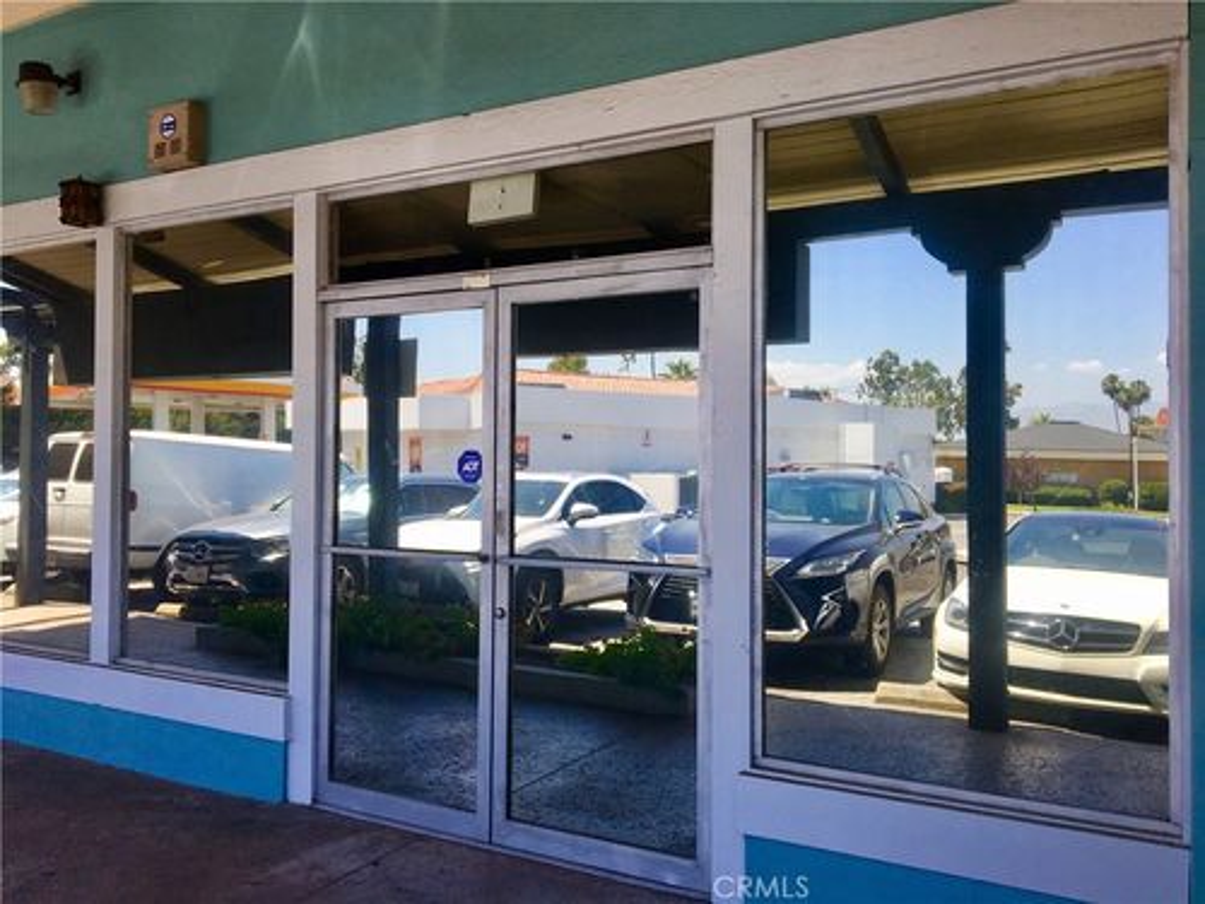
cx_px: 602
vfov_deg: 48.2
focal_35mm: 29
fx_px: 1010
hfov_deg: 61.7
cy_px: 452
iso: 25
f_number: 2.2
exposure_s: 1/712
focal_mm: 4.15
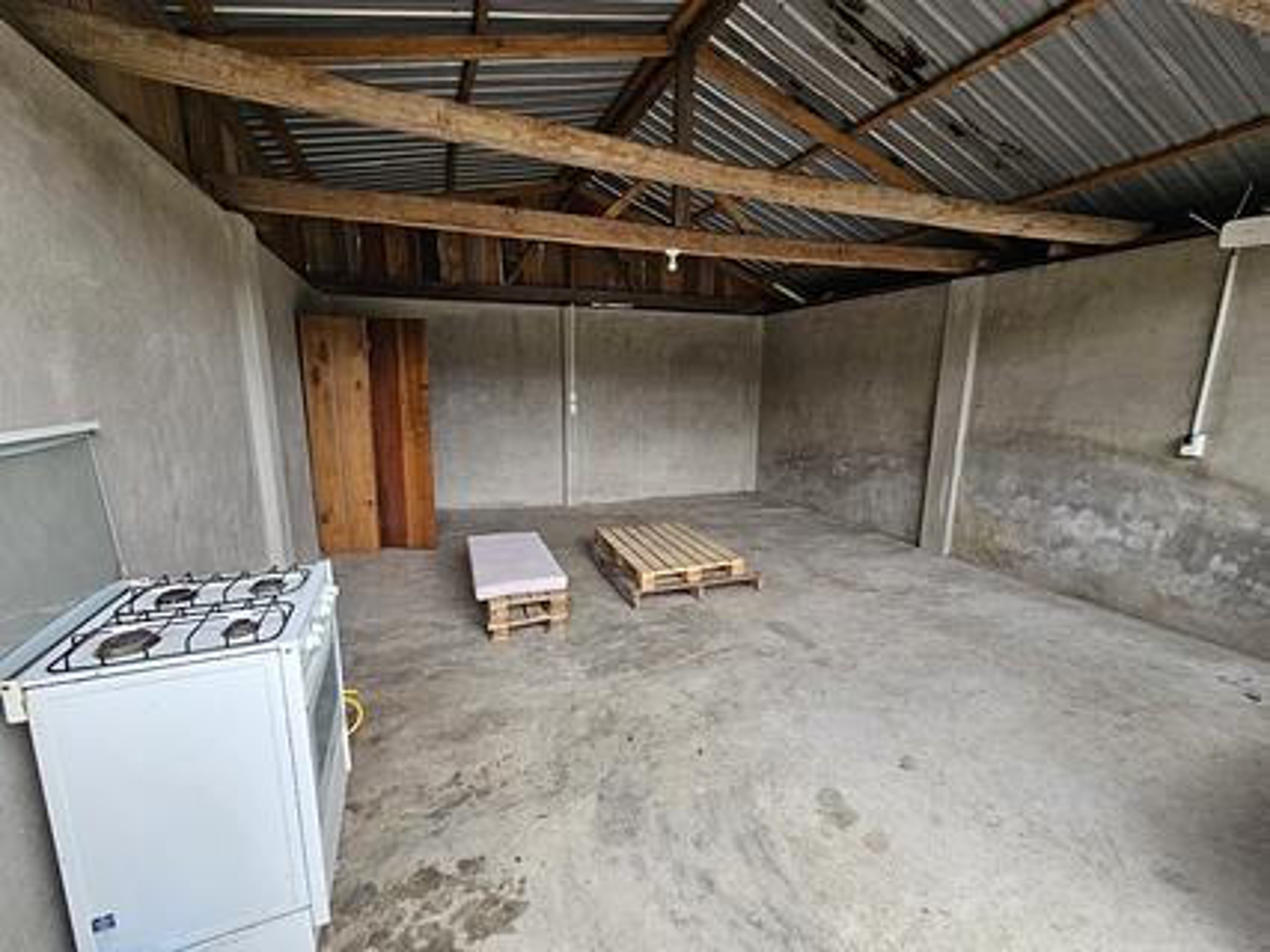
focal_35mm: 13
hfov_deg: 106.2
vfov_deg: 89.9
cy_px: 476
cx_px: 635
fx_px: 477
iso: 64
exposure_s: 1/120
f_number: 2.2
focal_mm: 2.2
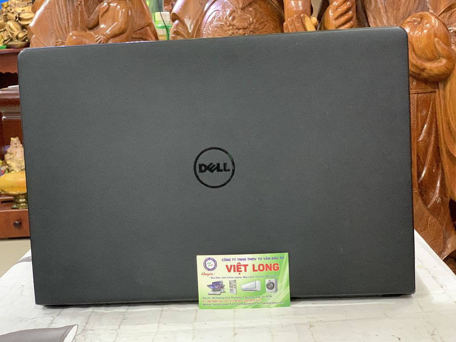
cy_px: 171
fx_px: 685
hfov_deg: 36.8
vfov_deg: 28.0
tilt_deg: -9.6
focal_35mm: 52
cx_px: 228
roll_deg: +3.5
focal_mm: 6
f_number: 2.4
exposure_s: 1/31
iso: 500
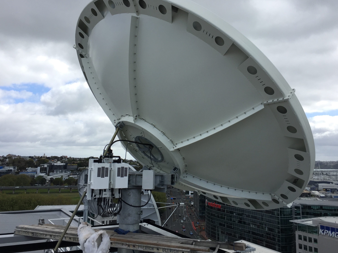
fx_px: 312
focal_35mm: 32
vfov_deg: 44.2
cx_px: 175
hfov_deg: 56.8
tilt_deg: +8.7
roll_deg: -0.8
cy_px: 121
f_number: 2.2
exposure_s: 1/1582
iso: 32
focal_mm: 4.15
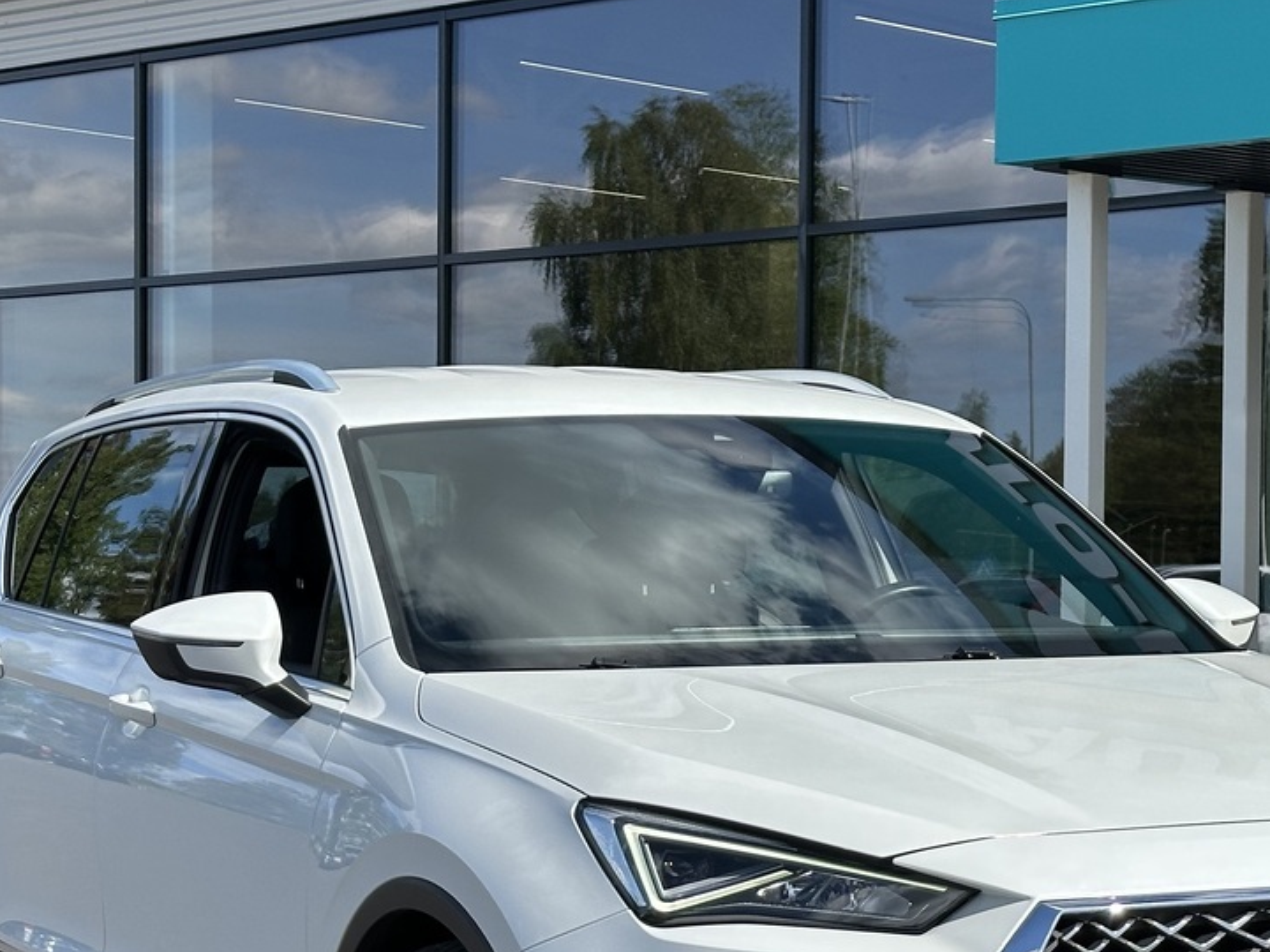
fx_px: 3522
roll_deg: -0.4
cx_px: 787
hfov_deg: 20.4
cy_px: 698
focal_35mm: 96
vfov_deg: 15.3
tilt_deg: -0.8
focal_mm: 6.86
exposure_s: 1/4016
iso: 64
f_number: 1.78
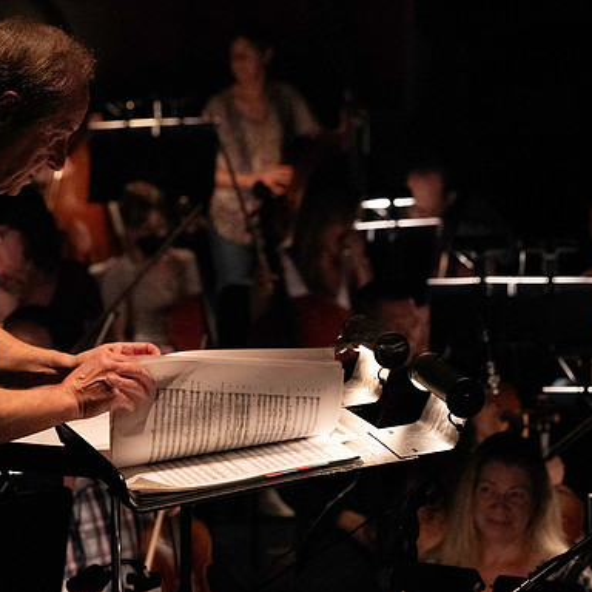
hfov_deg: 11.7
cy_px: 297
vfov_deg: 11.7
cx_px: 163
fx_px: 2883
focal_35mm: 149
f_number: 5.6
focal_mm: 116
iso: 25600
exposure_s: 1/320
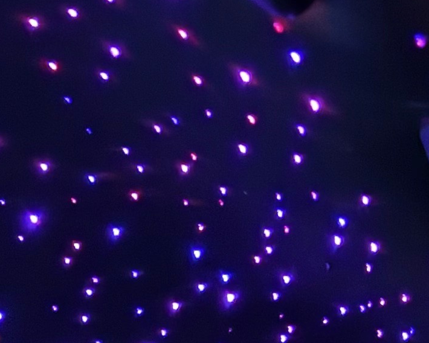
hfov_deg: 12.9
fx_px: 1689
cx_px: -385
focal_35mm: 133
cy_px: 603
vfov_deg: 10.9
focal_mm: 6.76
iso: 4000
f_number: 1.78
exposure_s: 1
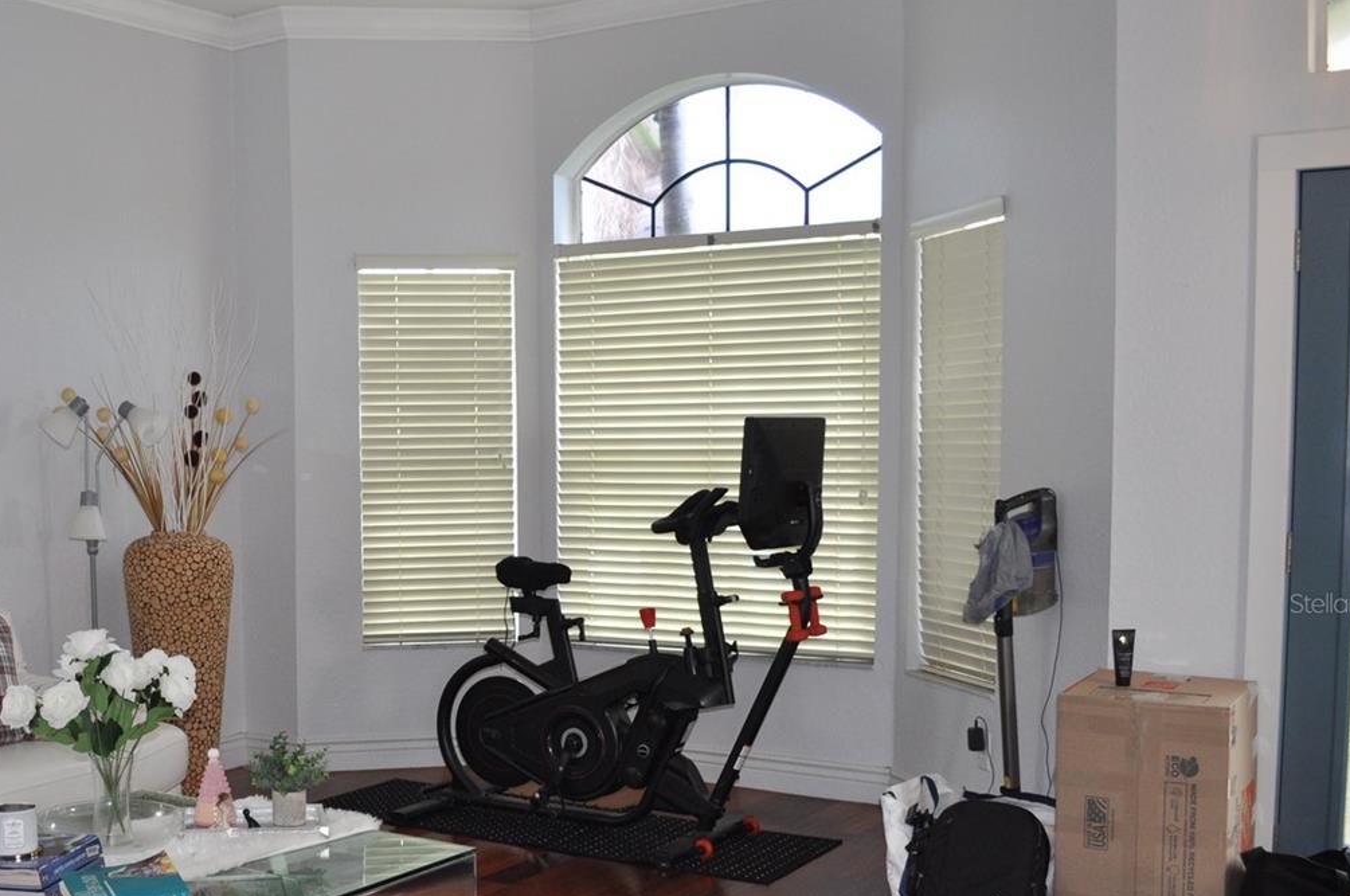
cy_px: 603
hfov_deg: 44.0
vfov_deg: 30.8
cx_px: 334
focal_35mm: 43
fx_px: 1610
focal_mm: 18
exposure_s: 1/125
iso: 560
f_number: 3.5
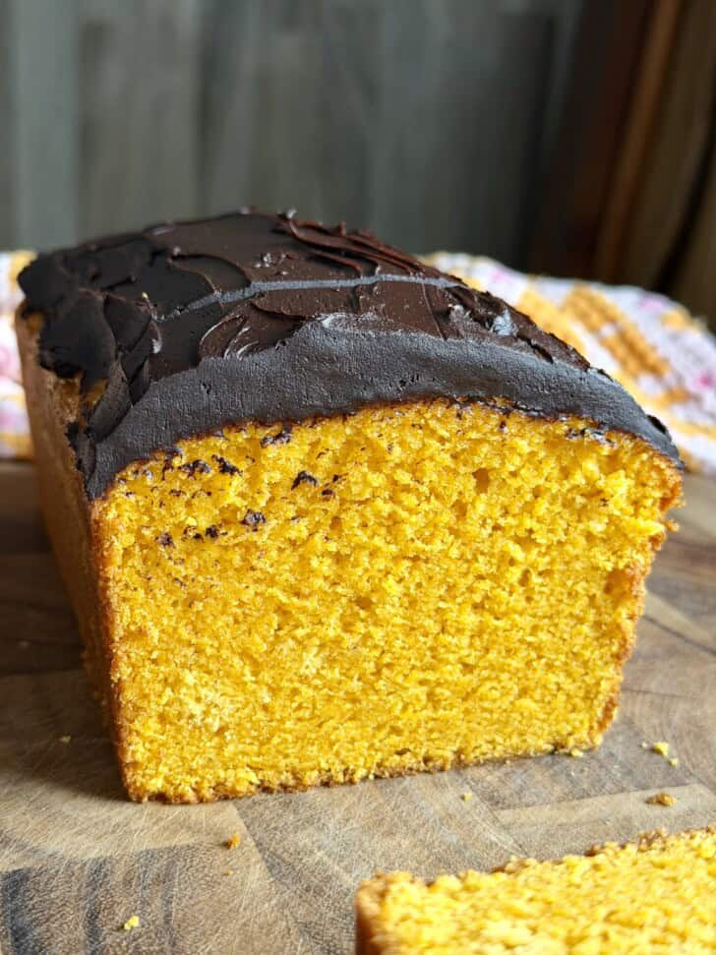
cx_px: 358
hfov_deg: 30.3
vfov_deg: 39.7
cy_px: 478
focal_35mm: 48
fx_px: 1324
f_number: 1.8
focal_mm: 6.8
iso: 100
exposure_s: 1/113
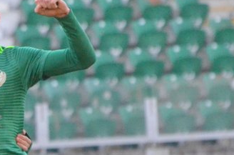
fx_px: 7833
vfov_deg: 1.1
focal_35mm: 1208
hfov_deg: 1.7
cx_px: -123
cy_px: 196
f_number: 5.6
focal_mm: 220
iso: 3200
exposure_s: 1/2000
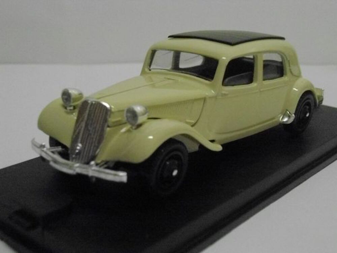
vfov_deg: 27.5
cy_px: 126
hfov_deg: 36.2
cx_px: 168
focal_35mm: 53
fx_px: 516
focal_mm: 9.5
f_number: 3.9
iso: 1600
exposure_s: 1/160
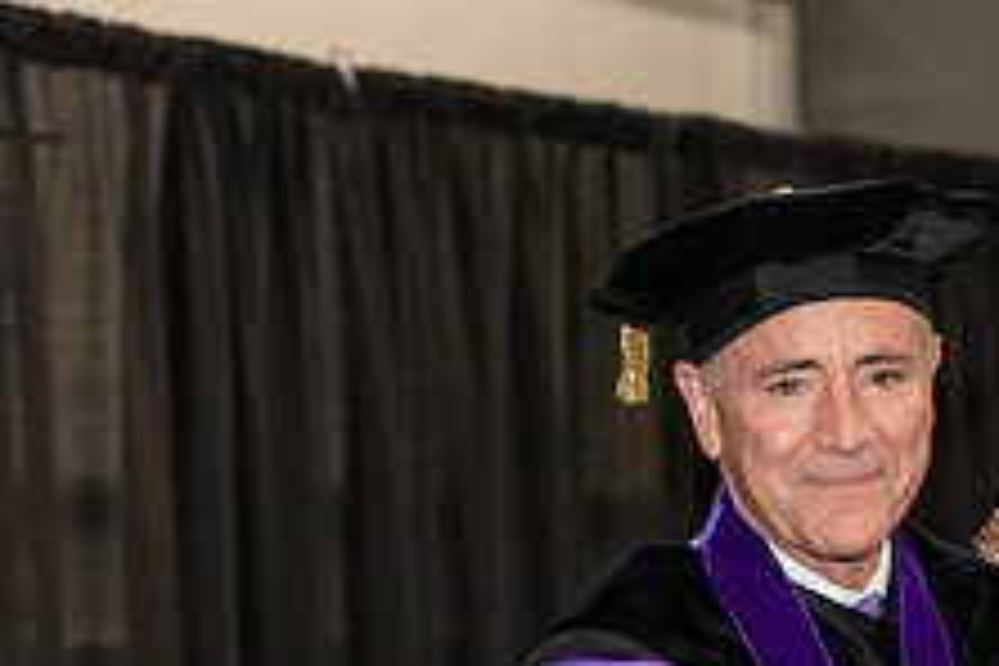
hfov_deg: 11.2
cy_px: 763
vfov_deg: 7.5
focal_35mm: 183
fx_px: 5078
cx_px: 873
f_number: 5
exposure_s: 1/200
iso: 2500
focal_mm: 70
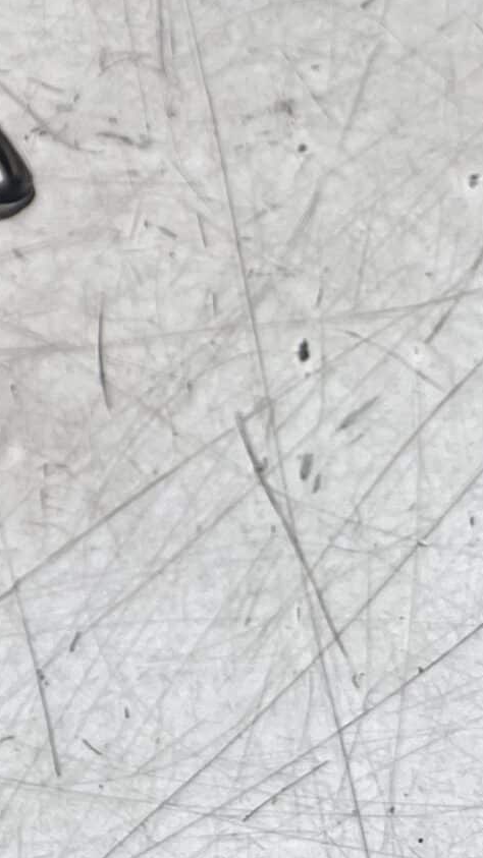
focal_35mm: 86
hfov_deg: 12.5
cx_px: -464
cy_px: -281
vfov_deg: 22.0
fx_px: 1959
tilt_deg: -70.5
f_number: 1.6
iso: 80
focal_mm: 5.1
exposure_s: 1/121
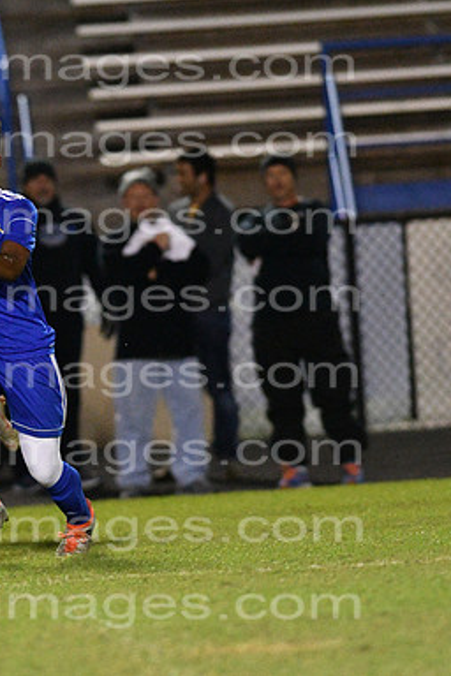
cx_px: -37
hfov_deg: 2.0
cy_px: 337
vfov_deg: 3.0
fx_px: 12759
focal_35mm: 679
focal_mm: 300
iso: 10000
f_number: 3.5
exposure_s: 1/800
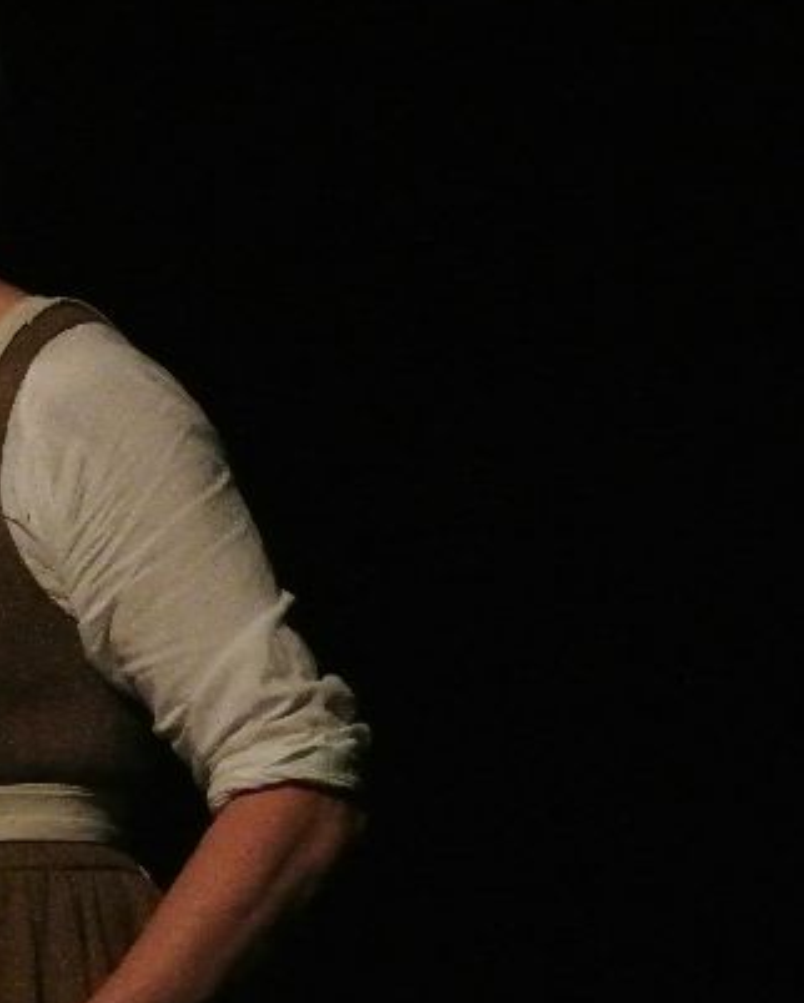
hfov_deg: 5.0
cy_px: 553
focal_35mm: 310
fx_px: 9214
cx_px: -105
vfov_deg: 6.2
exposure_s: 1/100
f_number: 6.3
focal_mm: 61.6
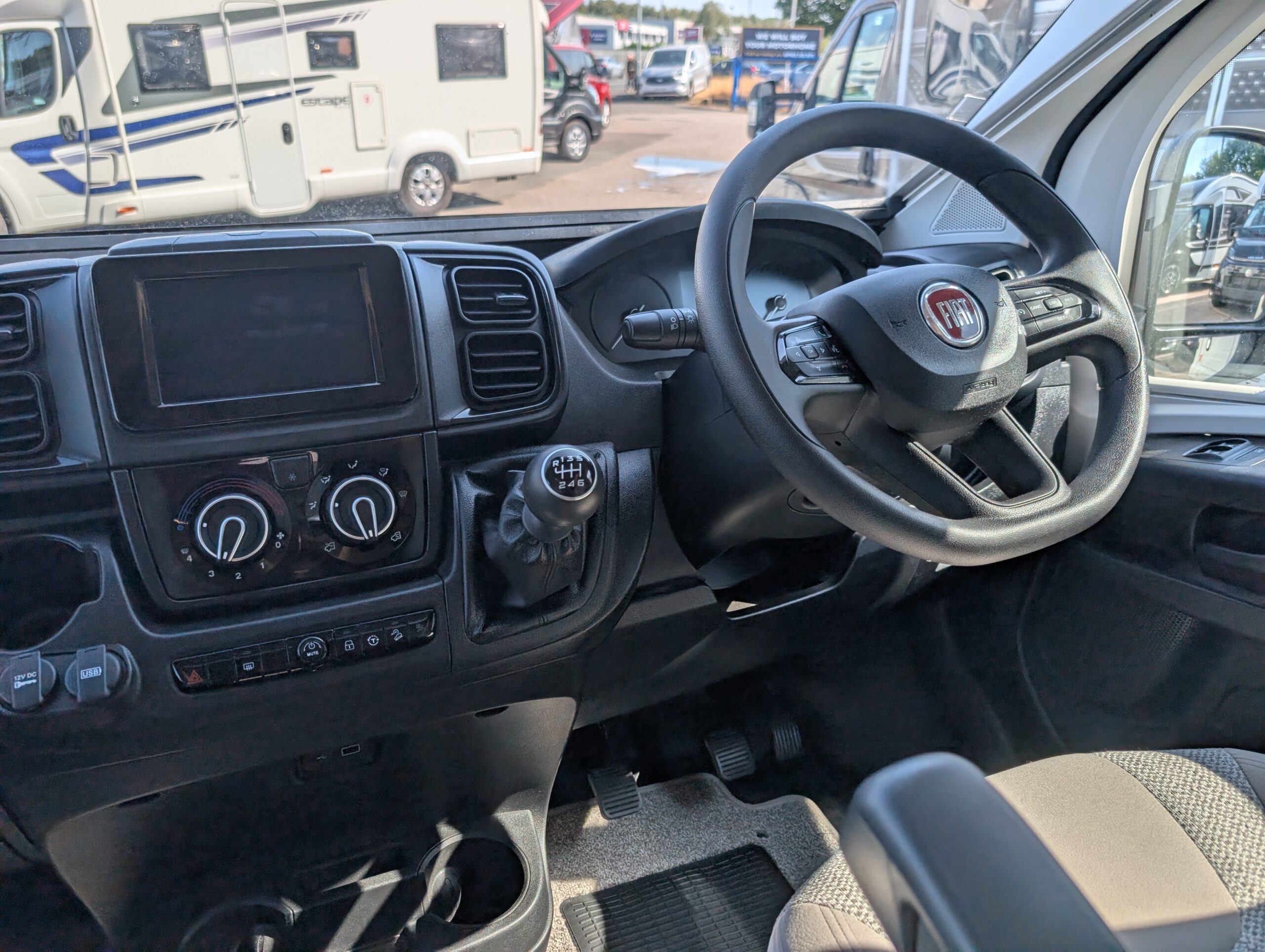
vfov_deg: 56.9
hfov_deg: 71.5
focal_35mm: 24
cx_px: 632
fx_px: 878
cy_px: 476
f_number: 1.68
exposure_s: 1/484
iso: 14
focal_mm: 6.9
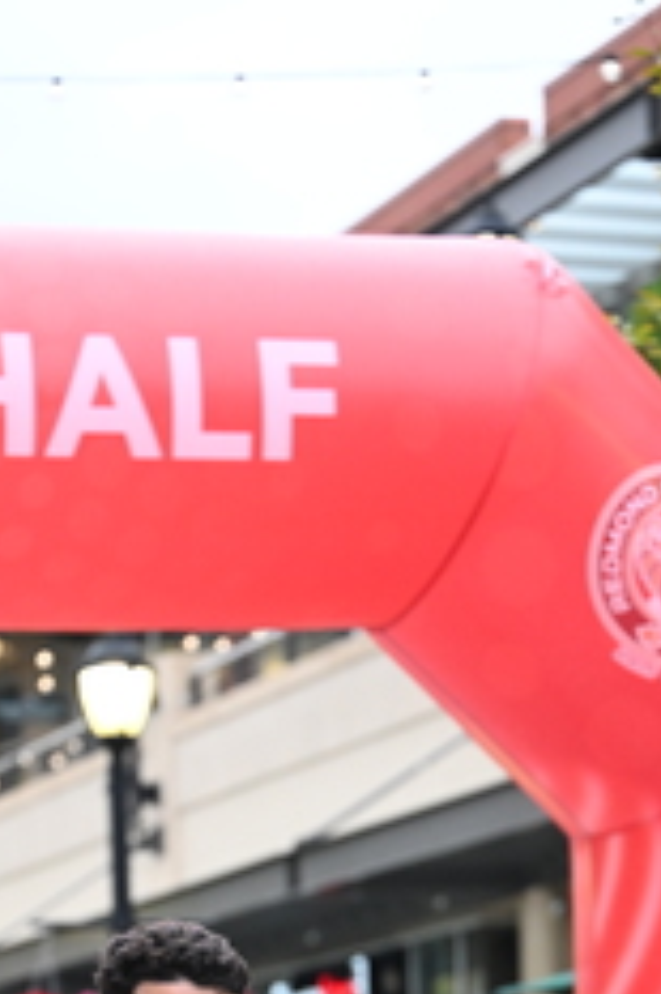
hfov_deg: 8.1
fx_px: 4689
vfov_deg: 11.9
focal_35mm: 170
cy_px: 1126
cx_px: 318
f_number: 2.8
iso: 1600
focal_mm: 72
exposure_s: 1/800
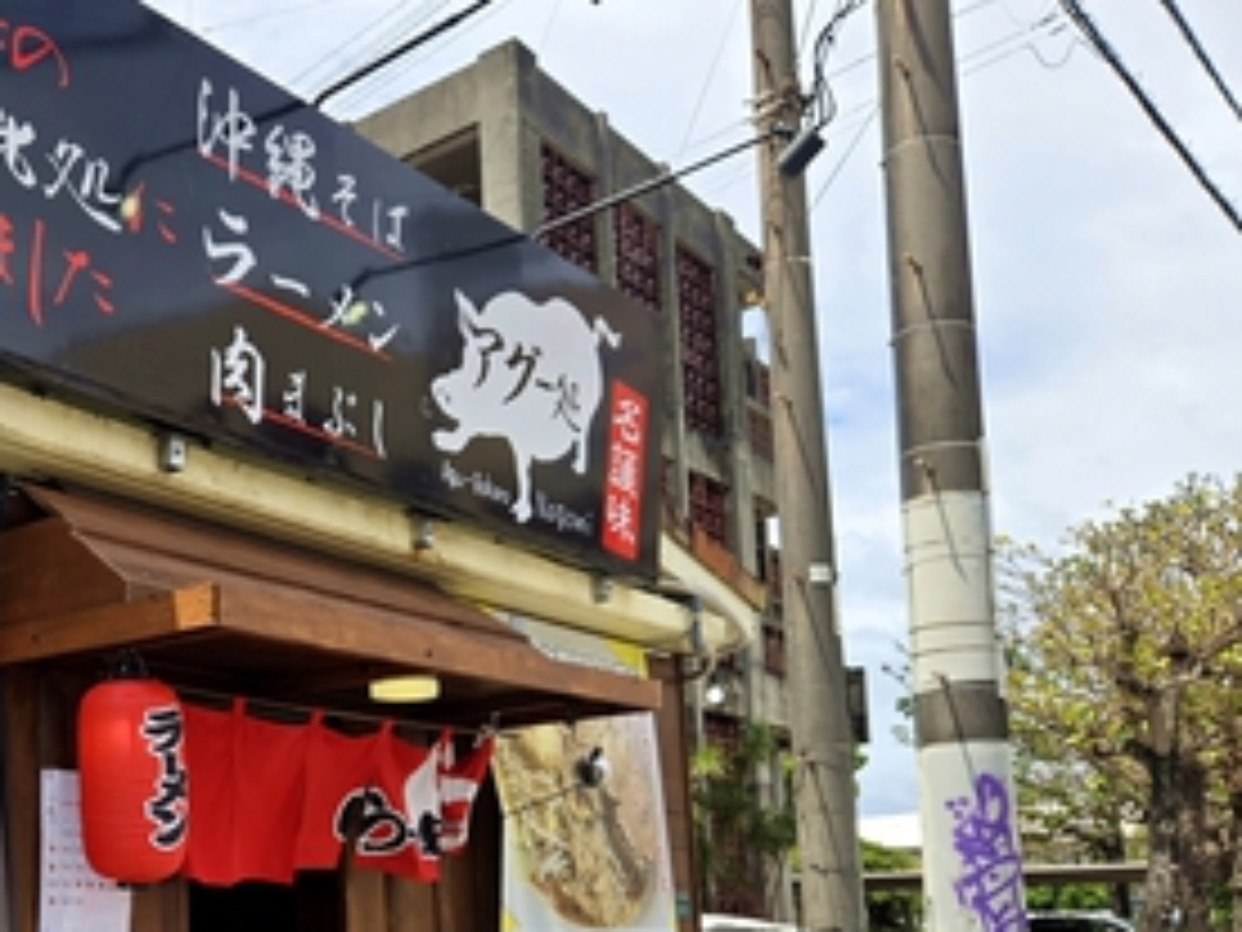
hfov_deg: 43.8
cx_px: 189
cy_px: 747
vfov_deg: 34.8
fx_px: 1435
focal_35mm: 40
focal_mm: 5.4
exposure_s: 1/1894
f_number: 1.8
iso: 25
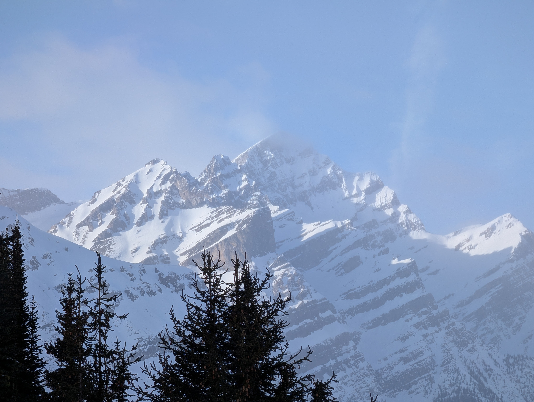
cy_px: 201
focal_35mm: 110
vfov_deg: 13.5
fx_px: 1699
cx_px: 267
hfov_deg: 17.9
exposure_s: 1/873
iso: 54
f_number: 2.8
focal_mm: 17.91
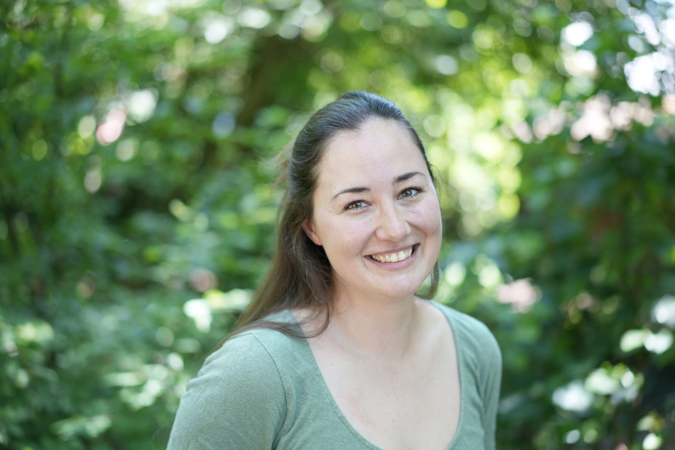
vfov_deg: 24.6
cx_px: 338
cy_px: 225
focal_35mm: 55
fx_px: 1031
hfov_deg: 36.2
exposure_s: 1/400
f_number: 1.8
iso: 400
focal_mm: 55
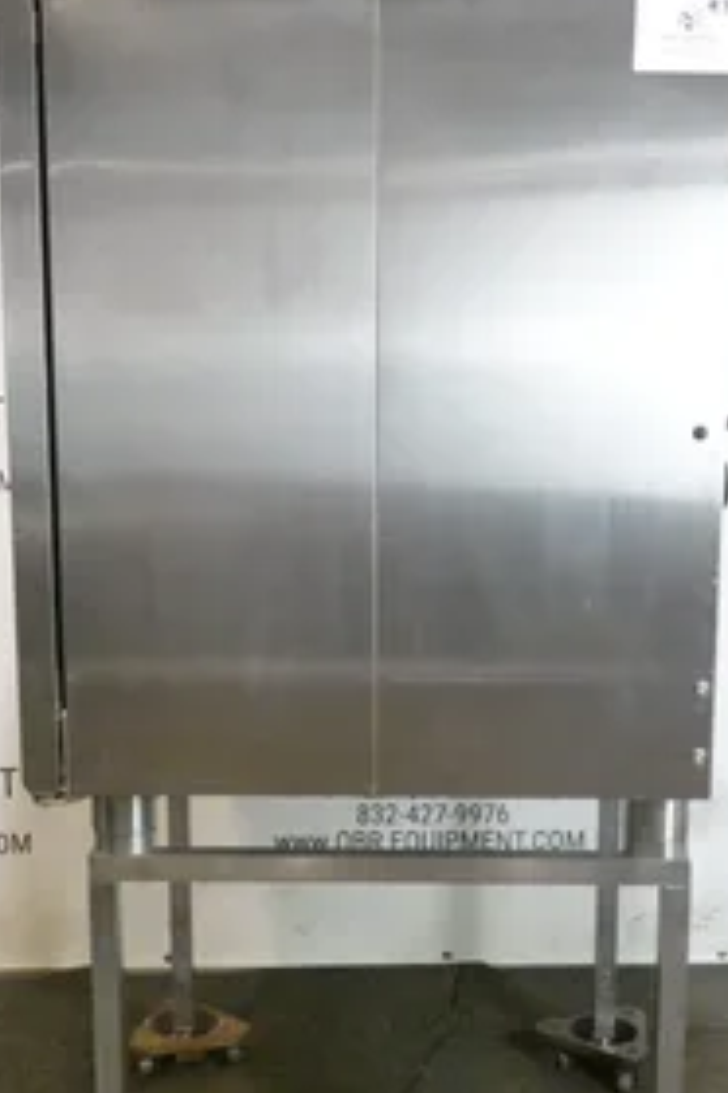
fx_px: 1608
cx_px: 386
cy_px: 623
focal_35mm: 53
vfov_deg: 37.4
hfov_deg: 25.5
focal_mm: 13.84
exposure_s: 1/30
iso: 6400
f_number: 9
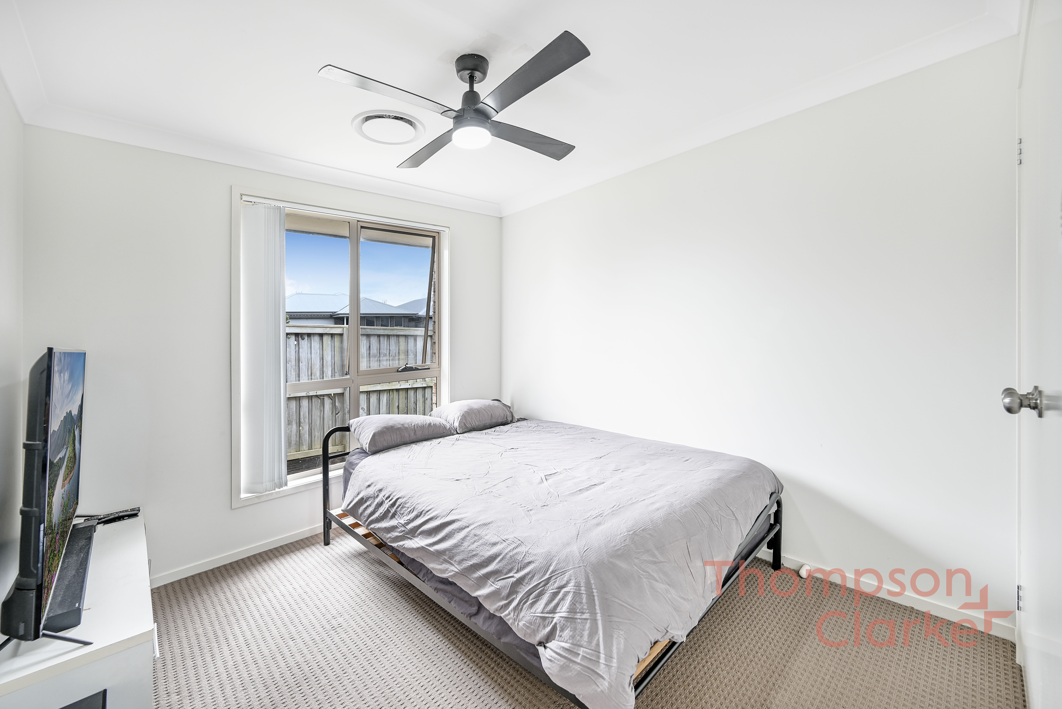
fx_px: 413
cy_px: 354
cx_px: 531
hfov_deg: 104.2
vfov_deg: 81.3
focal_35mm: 14
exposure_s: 1/10
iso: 100
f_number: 4.5
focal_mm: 14
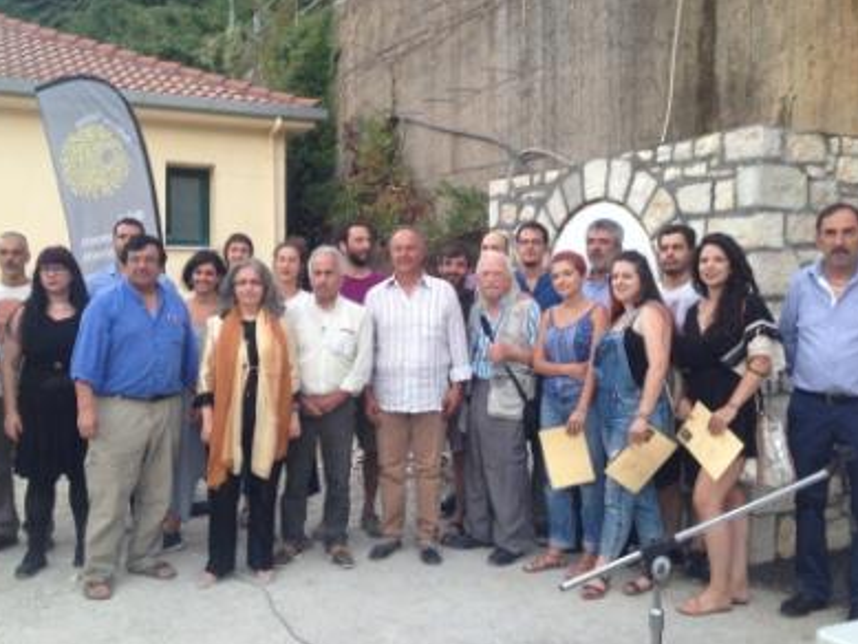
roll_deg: -0.5
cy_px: 326
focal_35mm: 38
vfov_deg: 37.7
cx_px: 393
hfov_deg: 48.9
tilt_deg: -0.4
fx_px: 942
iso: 64
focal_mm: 4.12
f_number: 2.4
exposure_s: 1/20
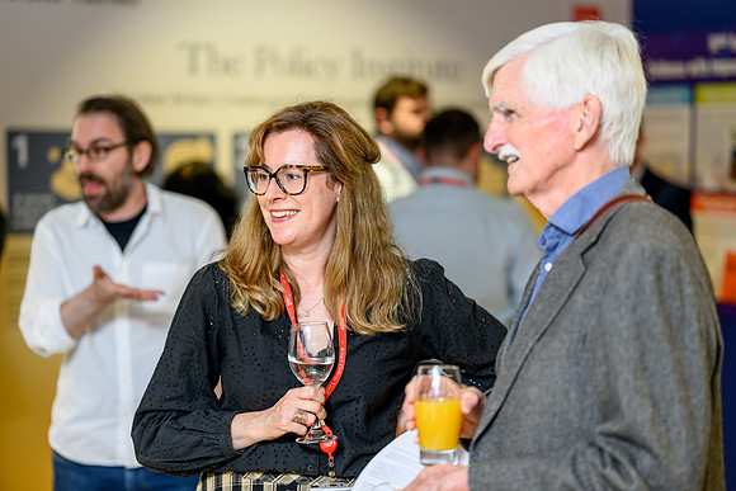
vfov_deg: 15.8
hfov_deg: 23.5
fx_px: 1766
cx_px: 368
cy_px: 246
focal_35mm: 86
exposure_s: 1/200
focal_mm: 85
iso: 320
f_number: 1.8
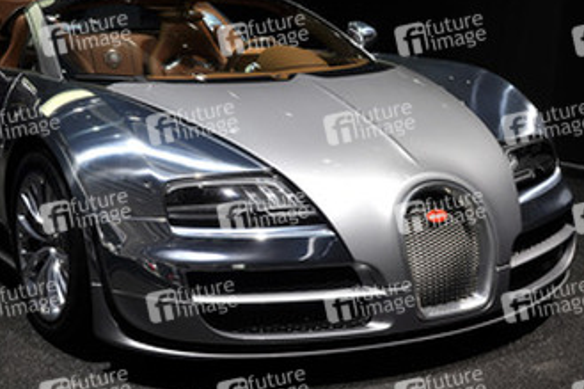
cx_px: 216
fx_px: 1033
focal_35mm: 64
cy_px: 169
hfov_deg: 31.4
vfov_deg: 21.3
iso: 200
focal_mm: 31
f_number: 8
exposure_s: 1/250
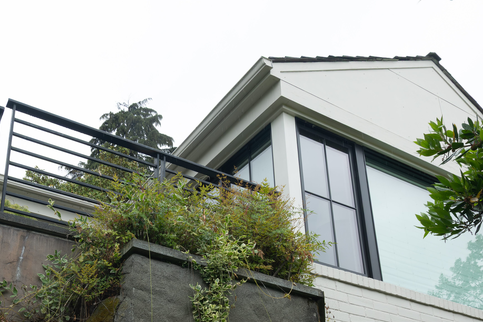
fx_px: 510
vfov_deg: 32.2
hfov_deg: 49.3
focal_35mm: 38
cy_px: 323
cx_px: 139
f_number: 8
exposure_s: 1/160
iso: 640
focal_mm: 16
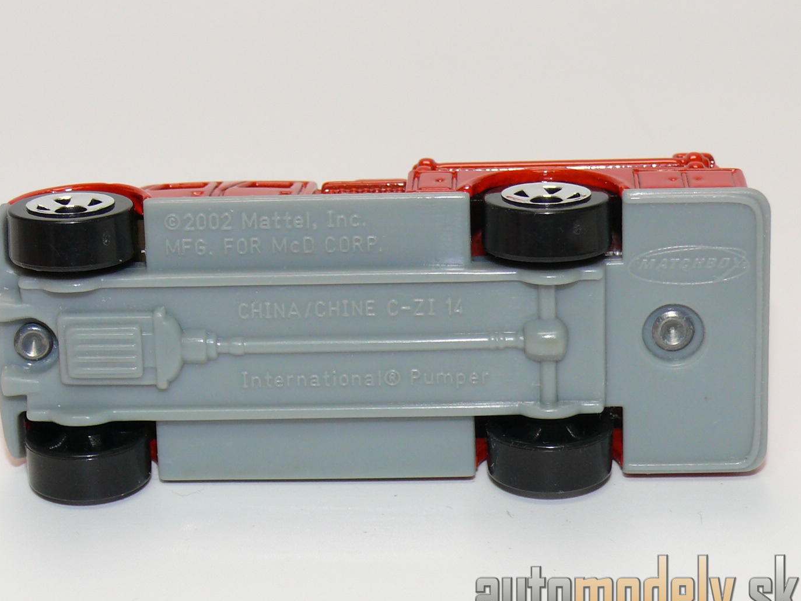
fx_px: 2777
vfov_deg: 12.3
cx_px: 341
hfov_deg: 16.4
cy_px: 293
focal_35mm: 120
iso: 100
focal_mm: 13.5
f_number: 4
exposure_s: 1/30
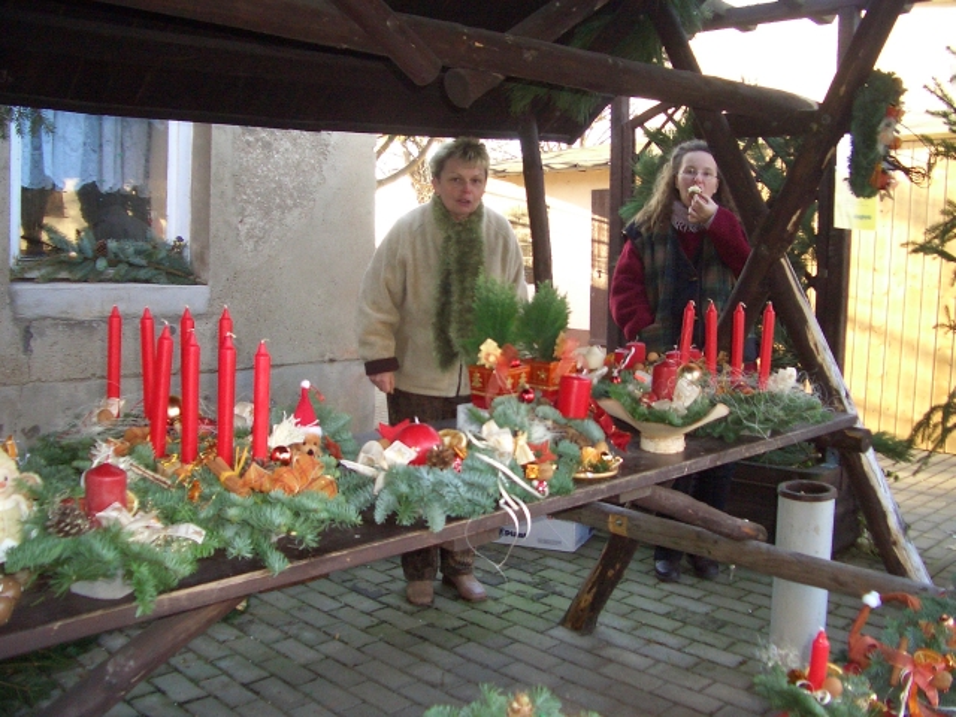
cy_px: 358
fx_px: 967
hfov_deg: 52.6
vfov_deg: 40.7
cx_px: 478
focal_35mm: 35
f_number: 2.6
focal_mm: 5.8
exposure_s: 1/160
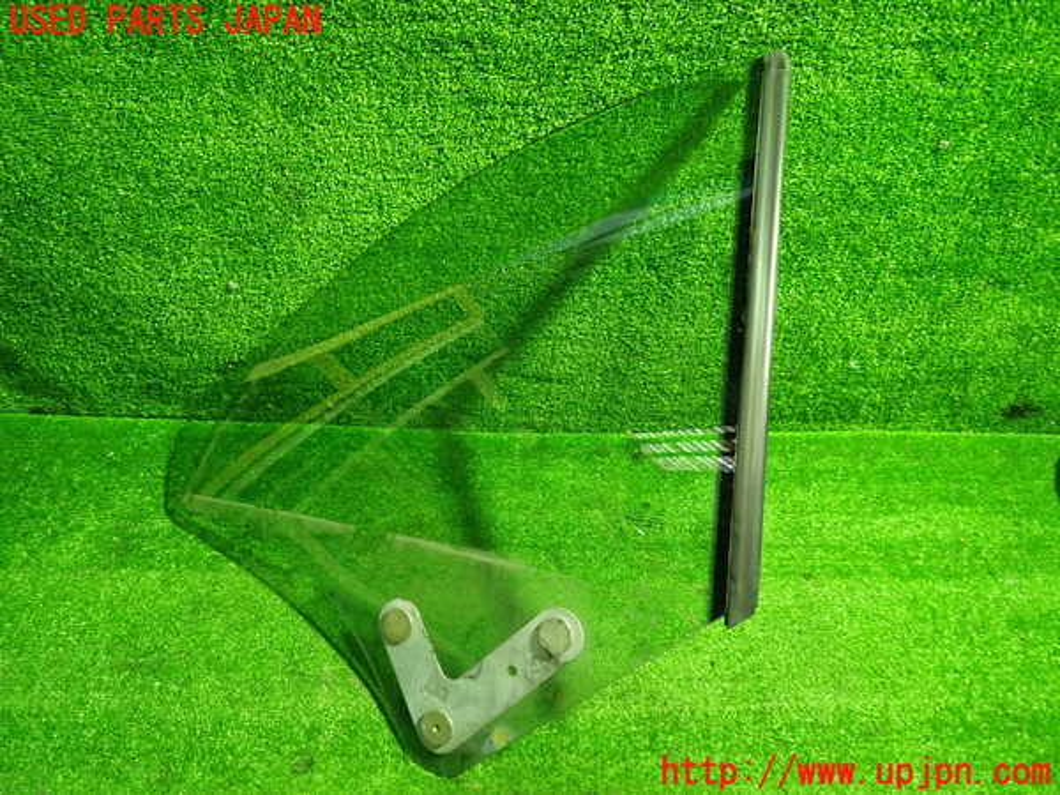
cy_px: 398
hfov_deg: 69.4
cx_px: 530
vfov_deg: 54.9
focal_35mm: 25
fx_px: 766
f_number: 2
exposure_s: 1/30
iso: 500
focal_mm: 4.5
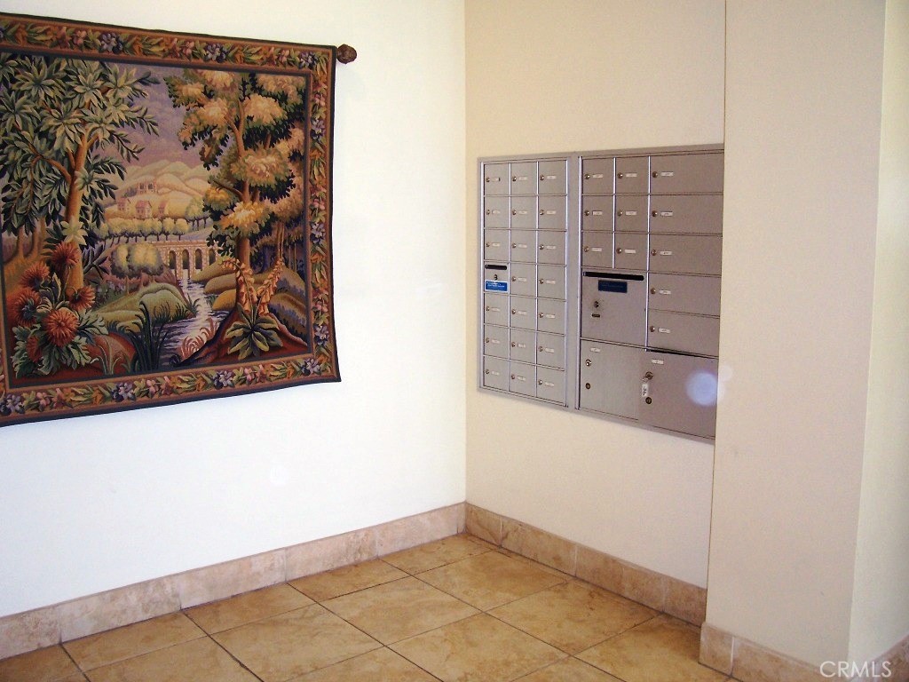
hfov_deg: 54.0
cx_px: 454
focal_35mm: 34
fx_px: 893
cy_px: 341
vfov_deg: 41.8
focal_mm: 5.6
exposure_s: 1/60
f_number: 2.7
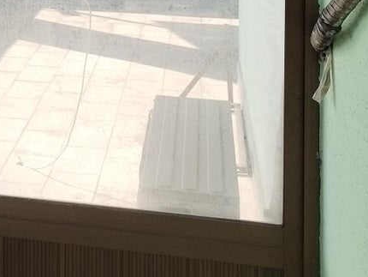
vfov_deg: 14.9
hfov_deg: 20.3
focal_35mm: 92
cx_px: -38
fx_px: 979
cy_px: -148
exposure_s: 1/324
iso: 100
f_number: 1.8
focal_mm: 4.75
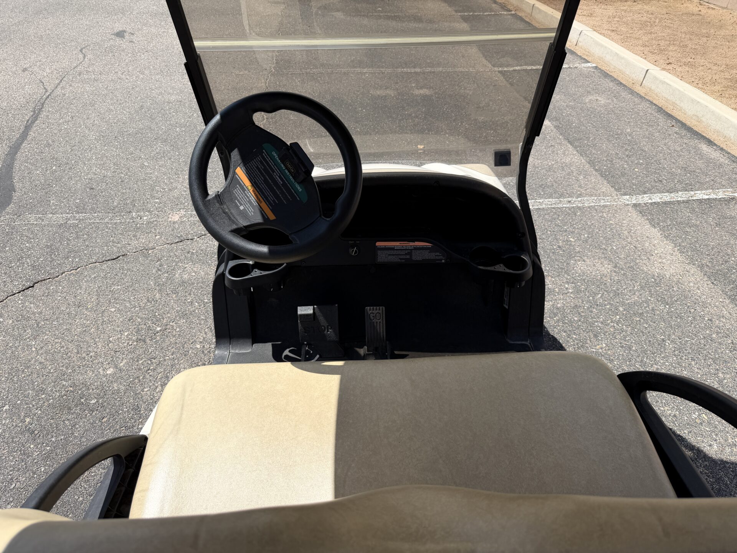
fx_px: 511
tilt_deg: -38.3
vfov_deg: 56.8
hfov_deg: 71.6
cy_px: 276
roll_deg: -4.4
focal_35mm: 24
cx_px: 368
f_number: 1.78
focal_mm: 6.76
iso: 80
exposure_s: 1/3953
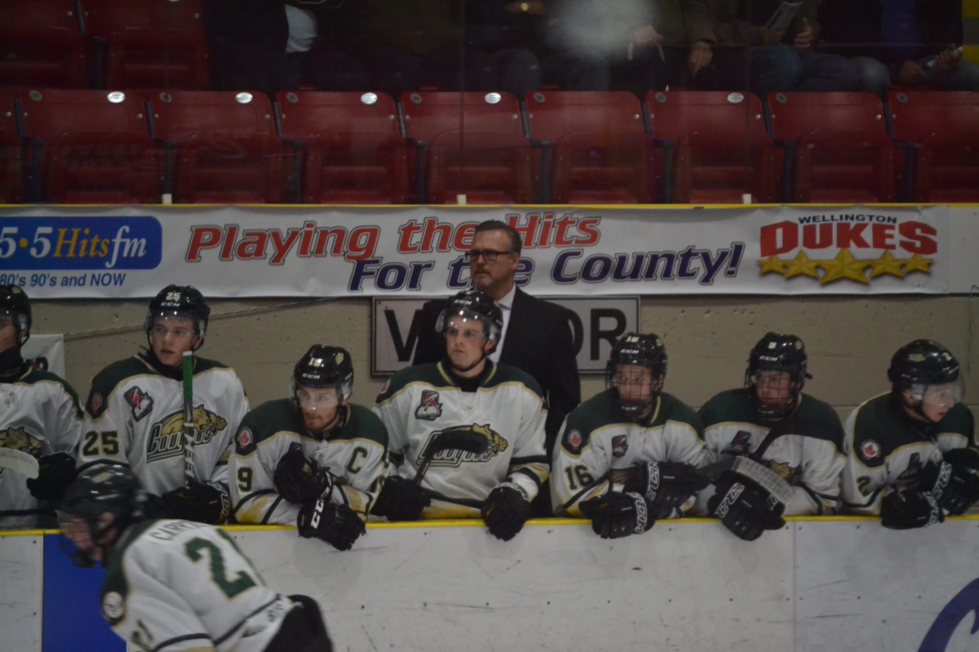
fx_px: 8157
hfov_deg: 6.9
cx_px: 490
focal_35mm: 300
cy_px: 326
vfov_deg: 4.6
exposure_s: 1/250
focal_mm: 200
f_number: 5.6
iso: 3200
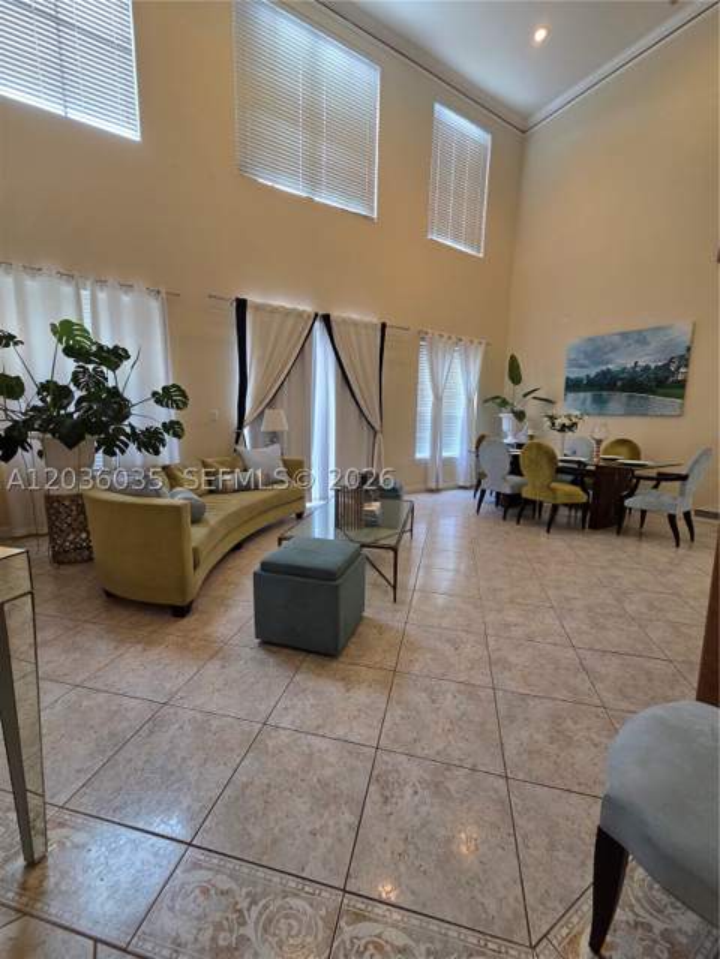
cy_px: 480
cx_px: 360
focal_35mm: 13
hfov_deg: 89.9
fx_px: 361
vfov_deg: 106.2
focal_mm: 2.2
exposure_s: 1/120
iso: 250
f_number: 2.2
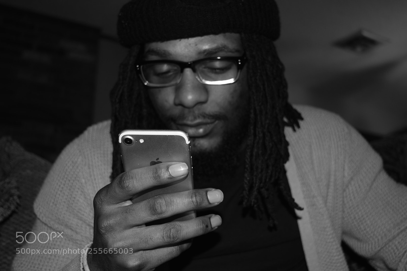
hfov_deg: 43.6
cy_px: 136
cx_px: 204
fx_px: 509
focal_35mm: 45
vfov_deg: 29.9
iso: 100
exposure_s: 1/13
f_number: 4.2
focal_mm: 30
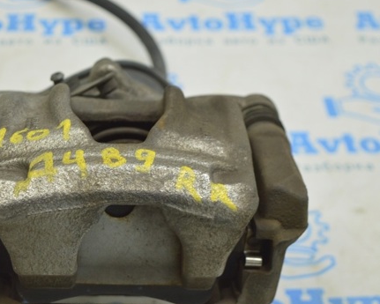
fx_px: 1080
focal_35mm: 96
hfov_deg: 19.9
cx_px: 112
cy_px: 165
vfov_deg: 16.0
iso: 400
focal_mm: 46
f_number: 5.6
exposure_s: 1/20
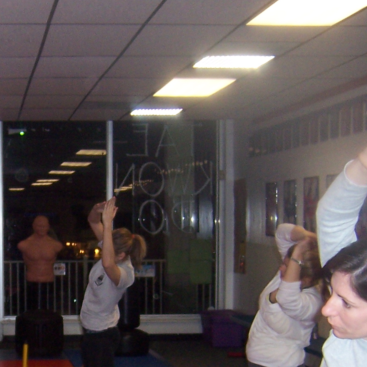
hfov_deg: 20.0
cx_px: -30
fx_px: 996
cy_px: 315
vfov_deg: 20.5
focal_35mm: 83
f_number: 2.8
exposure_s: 1/60
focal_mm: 5.5
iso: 140
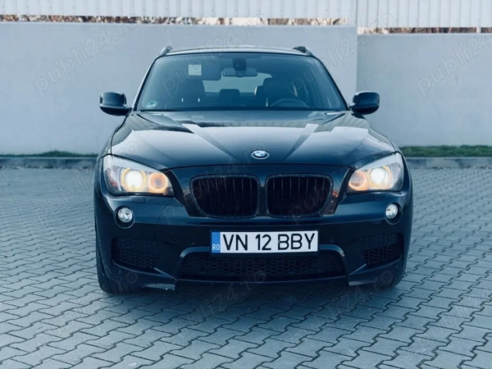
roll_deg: -0.3
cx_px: 246
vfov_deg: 30.3
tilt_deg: -6.4
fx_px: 682
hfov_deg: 39.7
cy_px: 184
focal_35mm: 48
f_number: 1.78
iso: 80
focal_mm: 6.76
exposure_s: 1/606
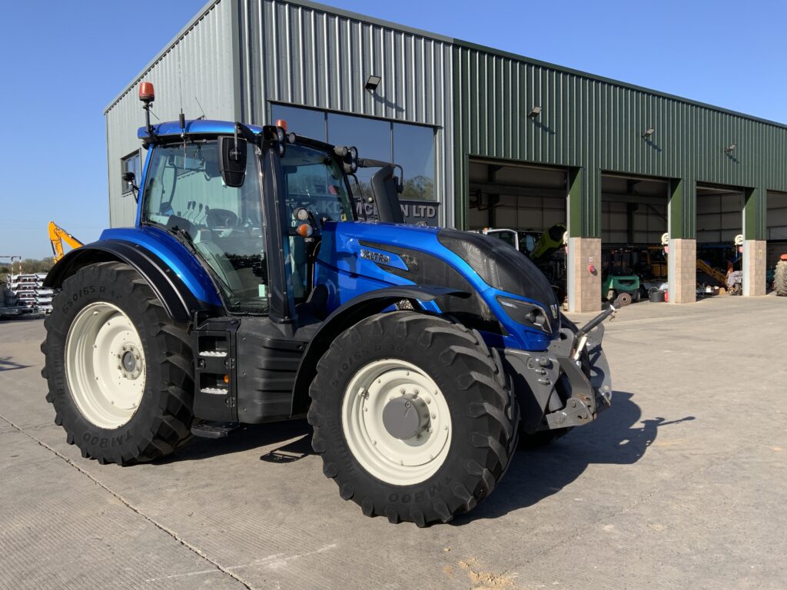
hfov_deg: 61.7
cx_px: 394
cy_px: 295
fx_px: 659
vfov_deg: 48.2
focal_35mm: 29
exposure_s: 1/1195
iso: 16
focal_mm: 3
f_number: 1.8
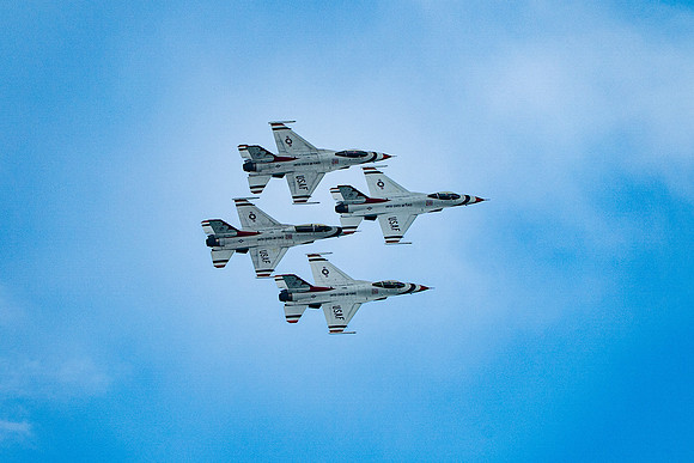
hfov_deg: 3.1
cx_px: 336
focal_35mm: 661
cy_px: 247
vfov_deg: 2.1
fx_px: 12742
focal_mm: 400
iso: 640
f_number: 9
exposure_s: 1/1250
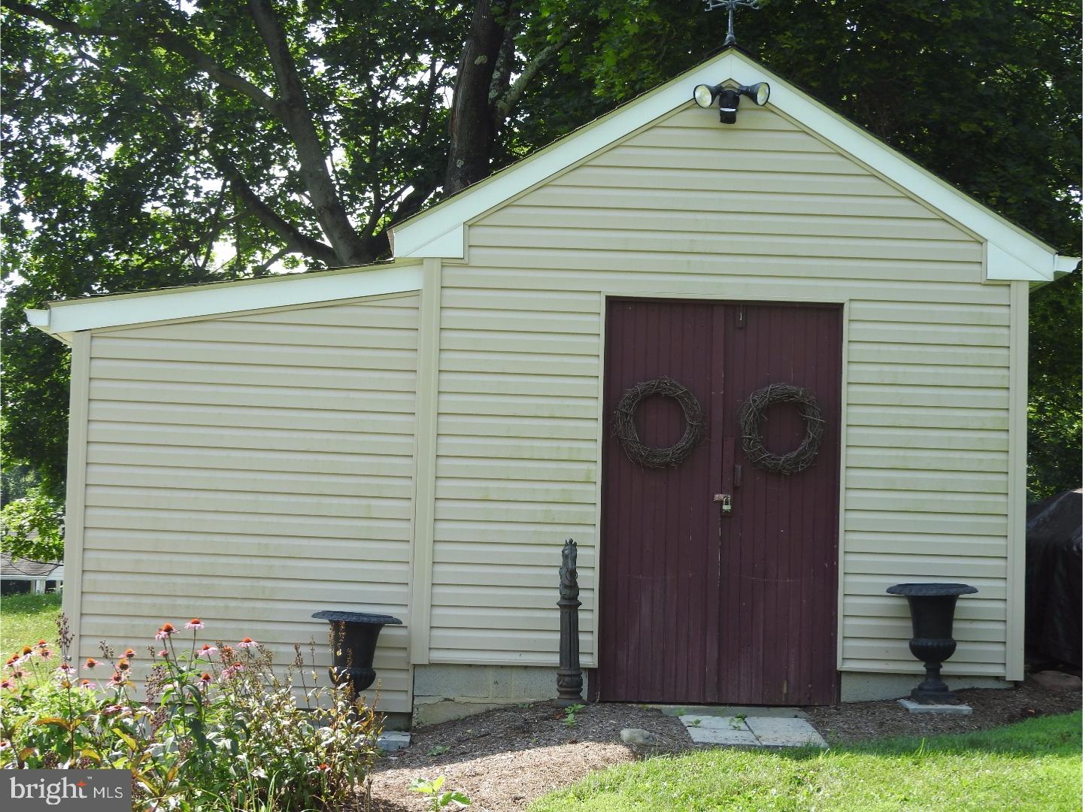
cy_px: 406
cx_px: 542
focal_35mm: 65
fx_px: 2034
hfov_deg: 29.8
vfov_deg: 22.6
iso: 100
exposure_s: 1/200
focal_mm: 11.6
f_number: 4.2
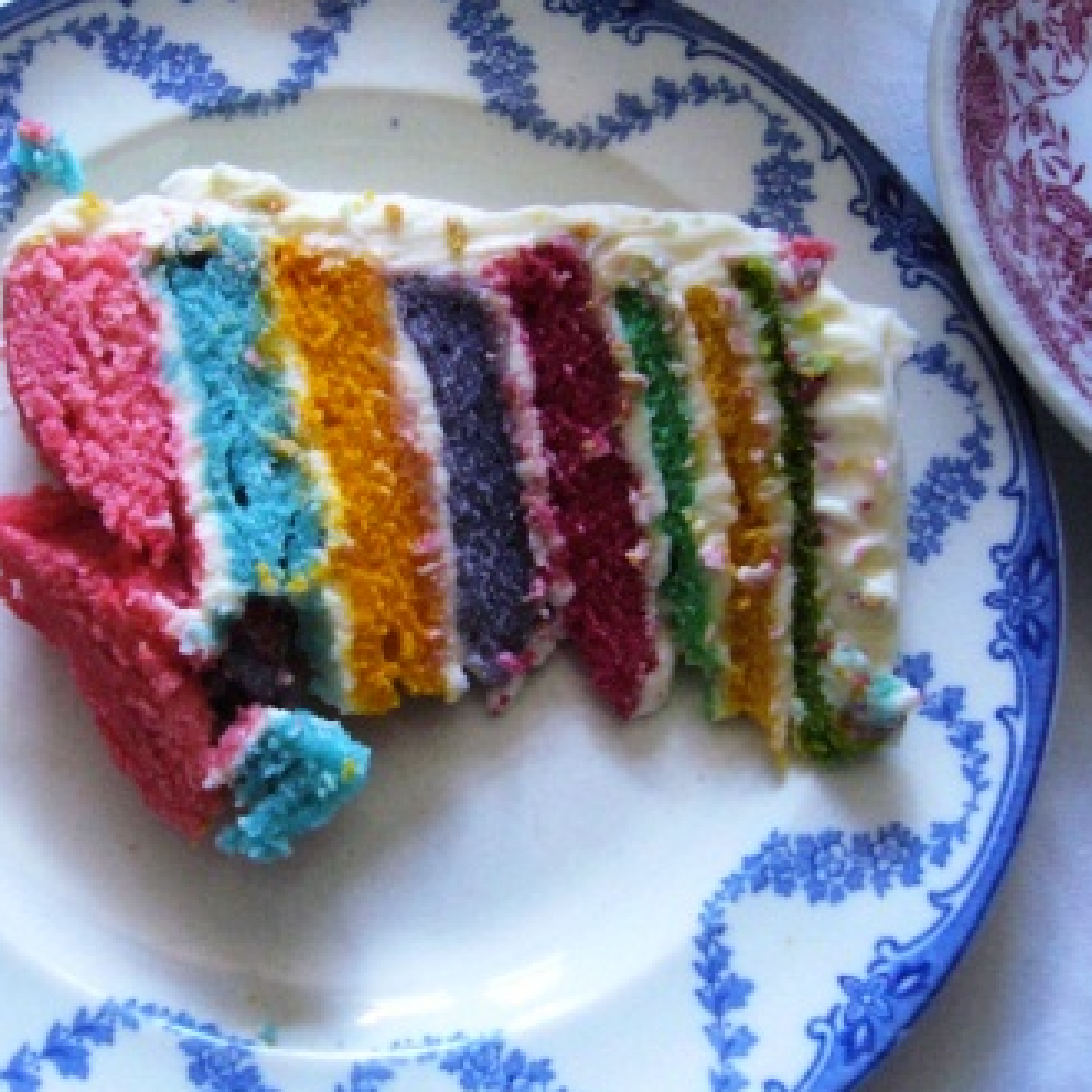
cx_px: 447
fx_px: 1499
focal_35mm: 42
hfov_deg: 39.9
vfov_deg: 40.0
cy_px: 549
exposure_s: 1/80
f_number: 2.8
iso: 400
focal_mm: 5.8
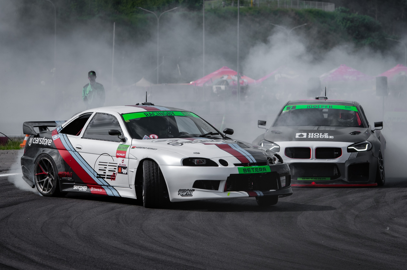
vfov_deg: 6.0
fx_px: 2595
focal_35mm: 230
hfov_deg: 9.0
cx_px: 189
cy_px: 171
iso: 400
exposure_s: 1/2500
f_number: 5
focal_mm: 122
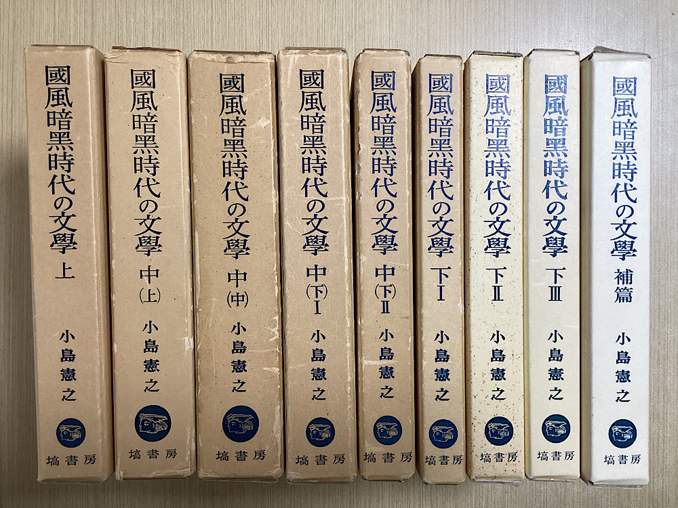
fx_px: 607
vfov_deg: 45.4
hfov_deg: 58.4
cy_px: 254
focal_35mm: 31
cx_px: 339
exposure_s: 1/50
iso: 80
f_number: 2.4
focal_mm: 3.3
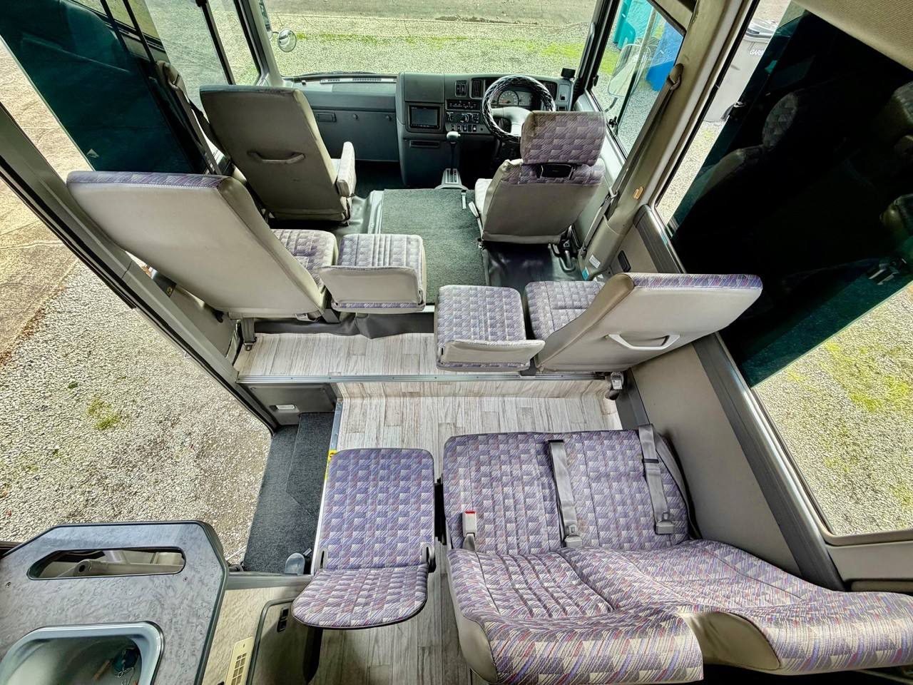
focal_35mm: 14
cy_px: 342
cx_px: 456
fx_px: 369
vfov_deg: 85.7
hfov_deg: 102.1
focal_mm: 2.22
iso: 100
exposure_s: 1/121
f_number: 2.2
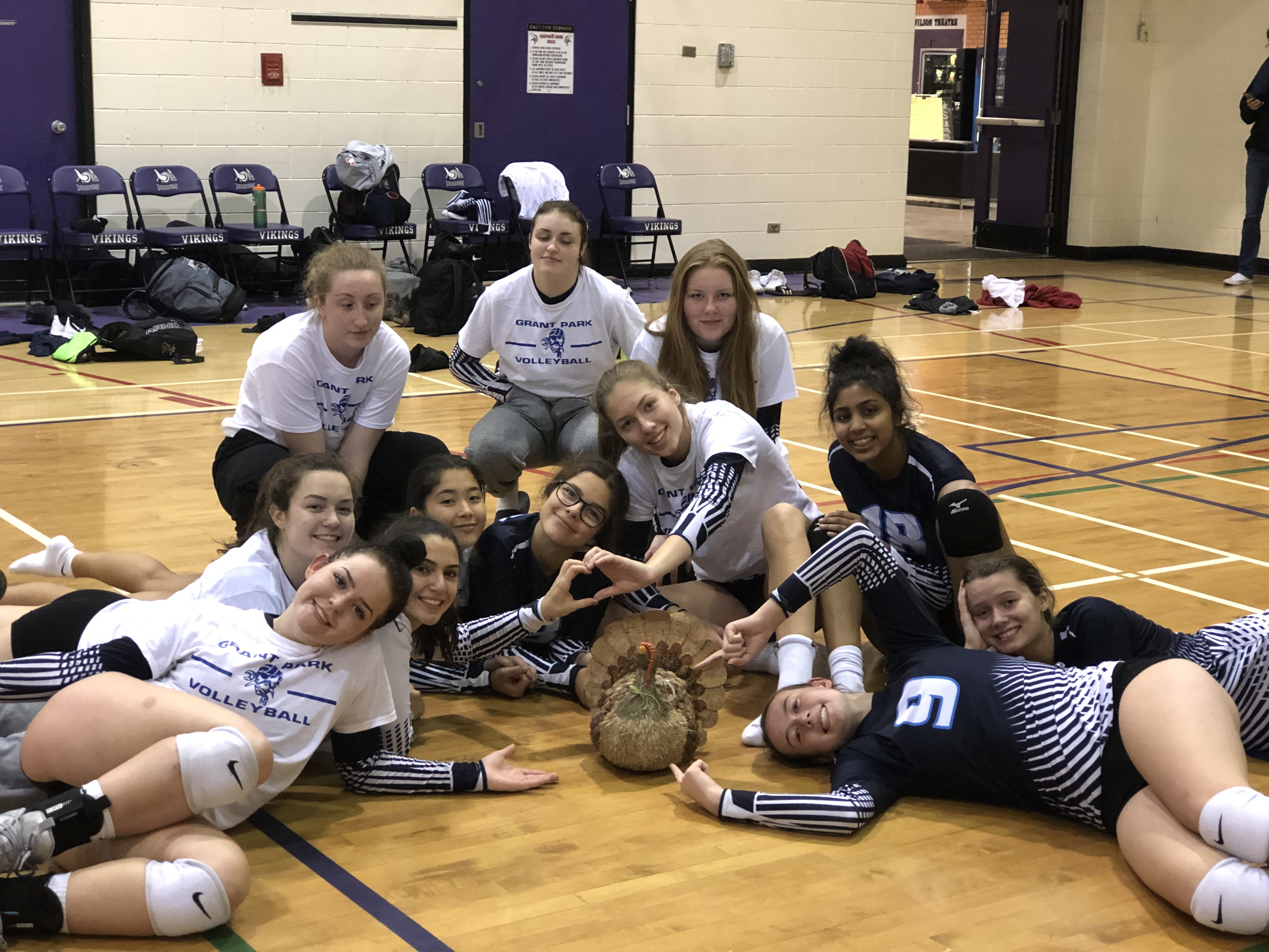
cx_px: 634
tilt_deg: -12.2
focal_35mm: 57
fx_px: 2090
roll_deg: -1.7
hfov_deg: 33.8
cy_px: 476
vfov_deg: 25.7
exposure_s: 1/30
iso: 320
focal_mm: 6.6
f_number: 2.8
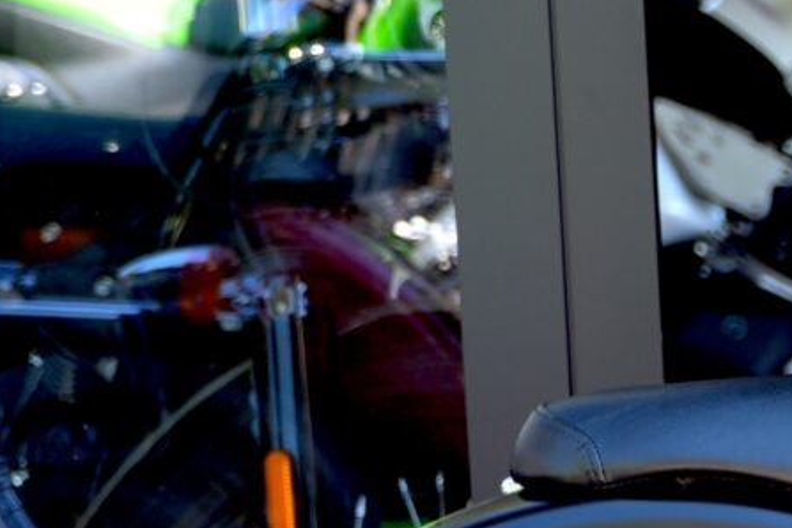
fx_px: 7061
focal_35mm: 321
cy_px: 575
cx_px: 2165
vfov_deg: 4.3
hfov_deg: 6.0
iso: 100
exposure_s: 1/60
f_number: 2.8
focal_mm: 56
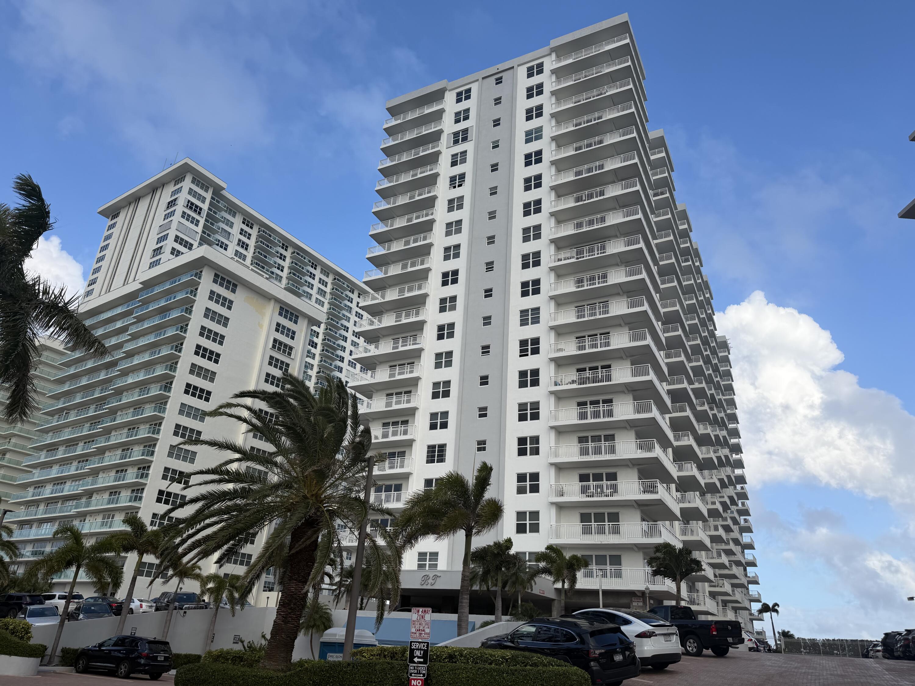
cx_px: 458
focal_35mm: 24
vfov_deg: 56.8
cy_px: 343
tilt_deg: +23.5
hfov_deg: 71.6
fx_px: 634
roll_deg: -3.8
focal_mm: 6.76
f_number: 1.78
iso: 80
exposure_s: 1/3021
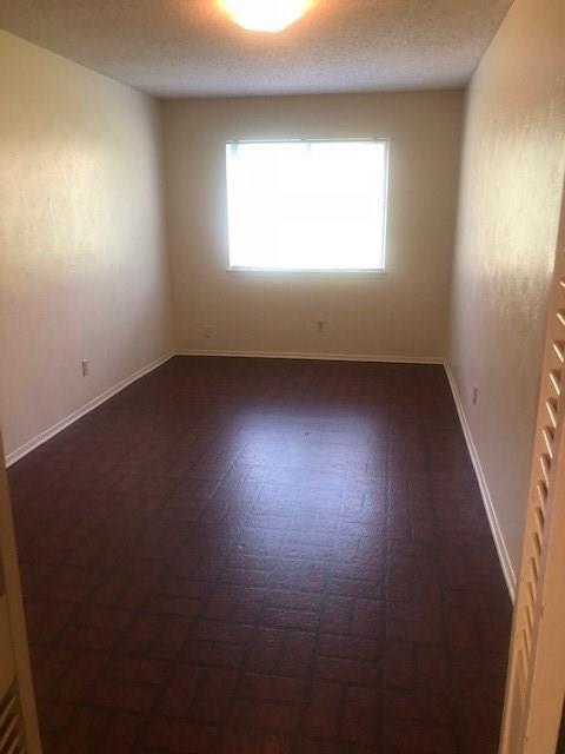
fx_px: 609
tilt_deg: -13.1
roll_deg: -0.8
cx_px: 282
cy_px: 377
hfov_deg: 49.7
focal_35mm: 28
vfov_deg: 63.4
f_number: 1.8
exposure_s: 1/20
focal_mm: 3.99
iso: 40
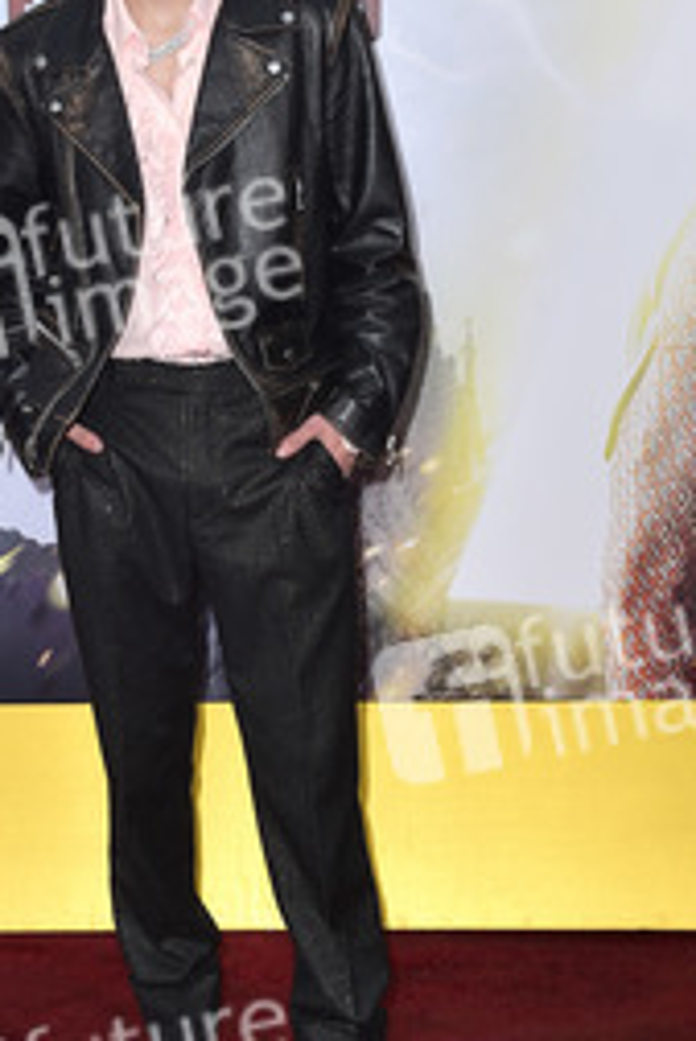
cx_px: 212
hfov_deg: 17.2
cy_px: 481
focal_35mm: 79
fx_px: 2288
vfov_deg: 25.7
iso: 400
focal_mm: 50
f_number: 6.3
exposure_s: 1/250
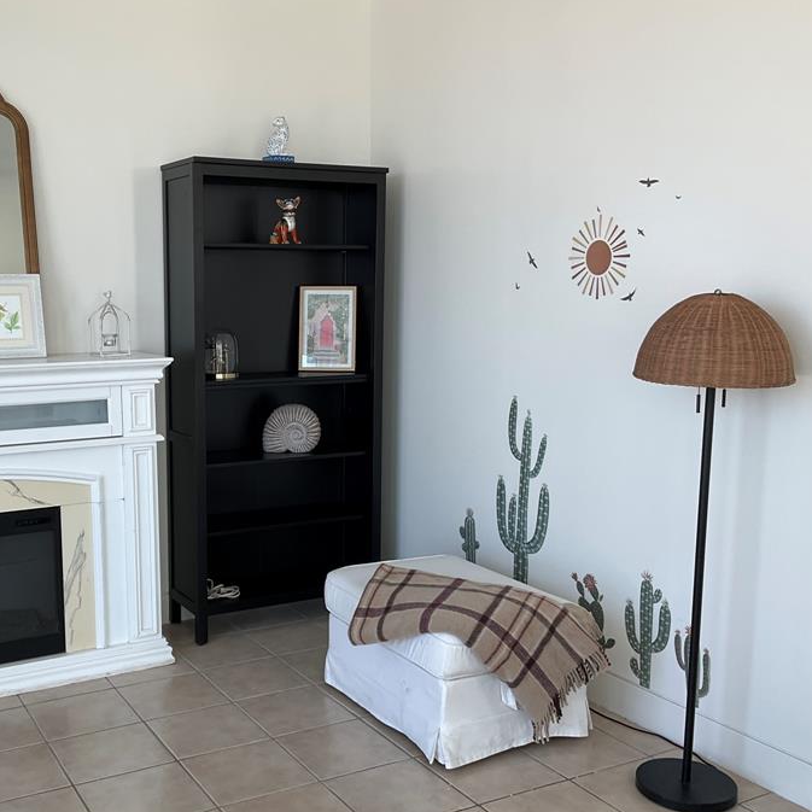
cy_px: 417
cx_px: 288
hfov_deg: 42.4
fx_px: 1035
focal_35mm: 39
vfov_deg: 42.8
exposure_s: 1/133
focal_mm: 3
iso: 16
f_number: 1.8
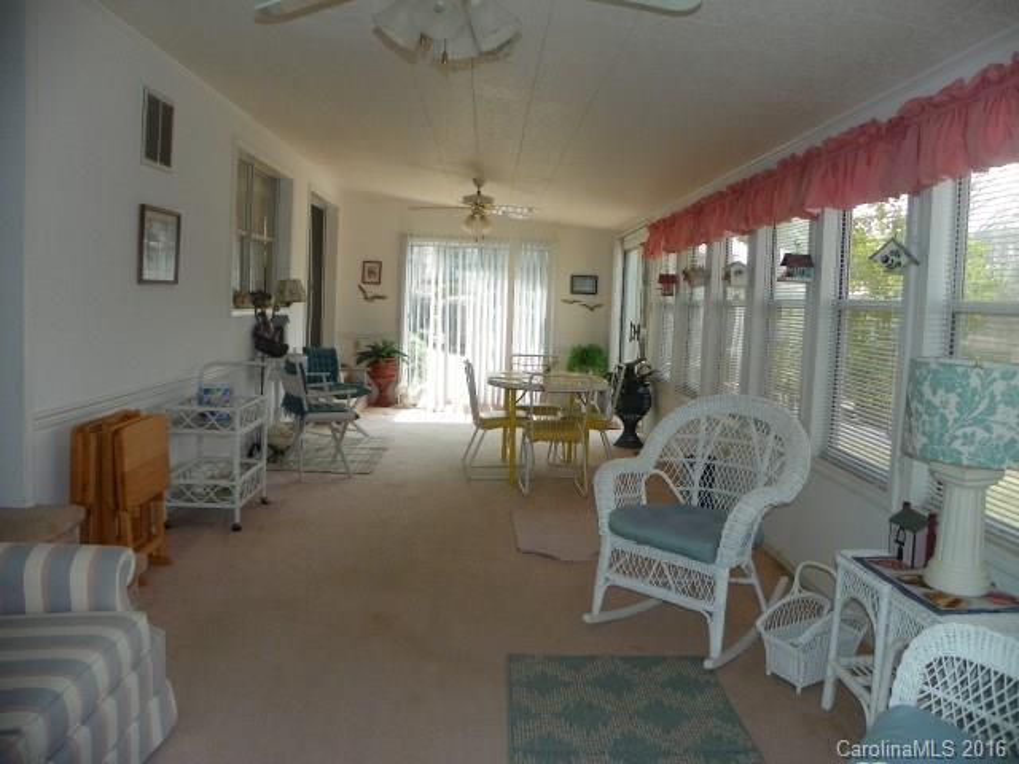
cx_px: 510
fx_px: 765
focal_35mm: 26
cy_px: 382
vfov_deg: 53.1
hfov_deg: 67.3
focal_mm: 4.6
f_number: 2.8
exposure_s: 1/160
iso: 64
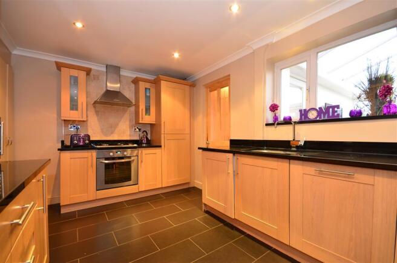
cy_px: 132
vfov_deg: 77.0
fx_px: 165
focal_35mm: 15
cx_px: 198
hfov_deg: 100.5
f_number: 8
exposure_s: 1
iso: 200
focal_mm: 10
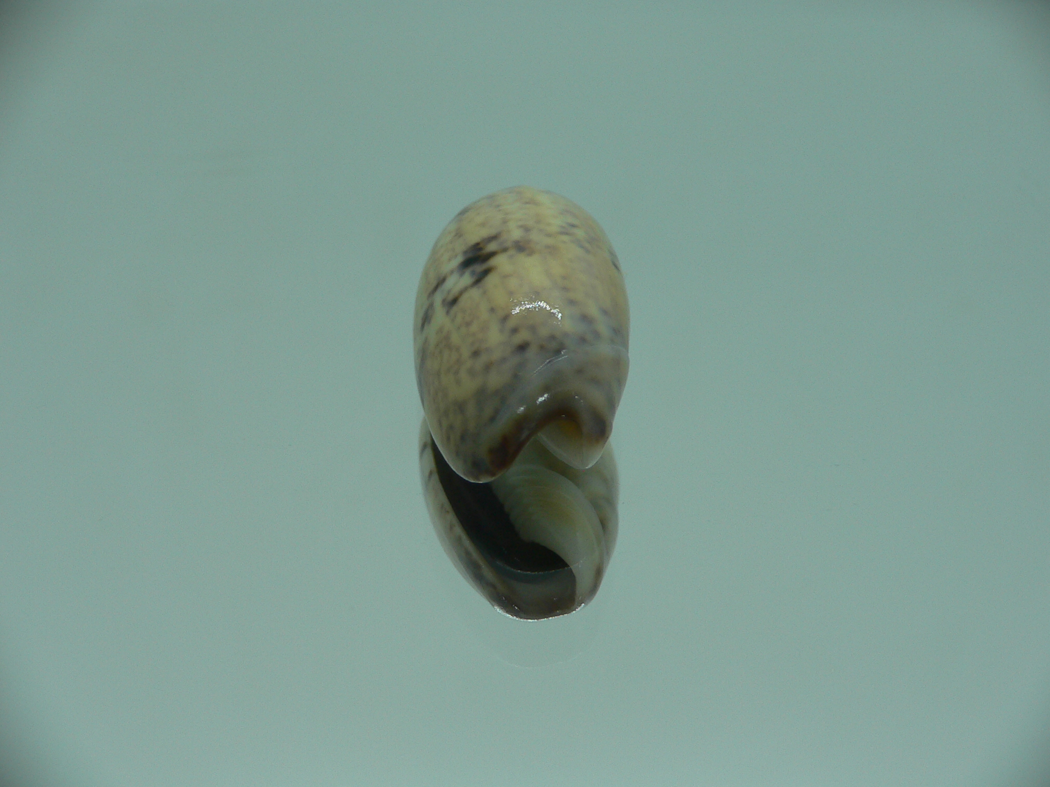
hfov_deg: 52.6
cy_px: 394
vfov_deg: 40.7
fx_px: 1062
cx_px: 525
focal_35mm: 35
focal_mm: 4.6
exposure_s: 1/80
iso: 80
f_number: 2.8
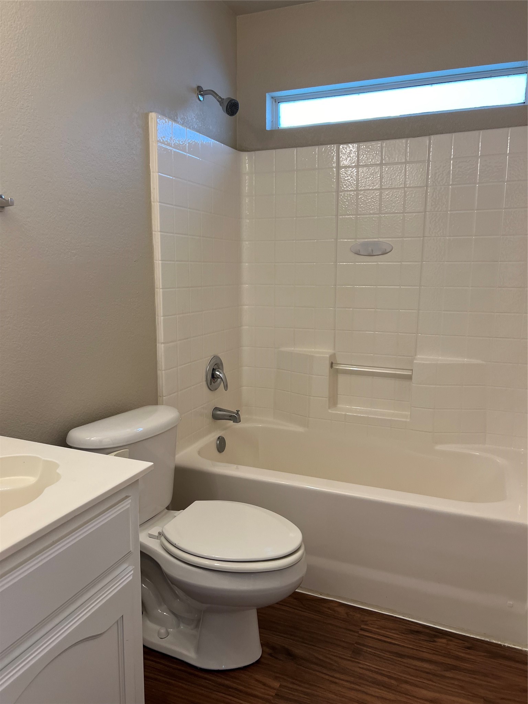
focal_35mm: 26
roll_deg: +0.1
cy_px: 352
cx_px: 264
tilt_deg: -7.5
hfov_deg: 53.1
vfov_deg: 67.3
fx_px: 529
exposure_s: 1/120
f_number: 1.5
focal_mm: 5.7
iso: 80
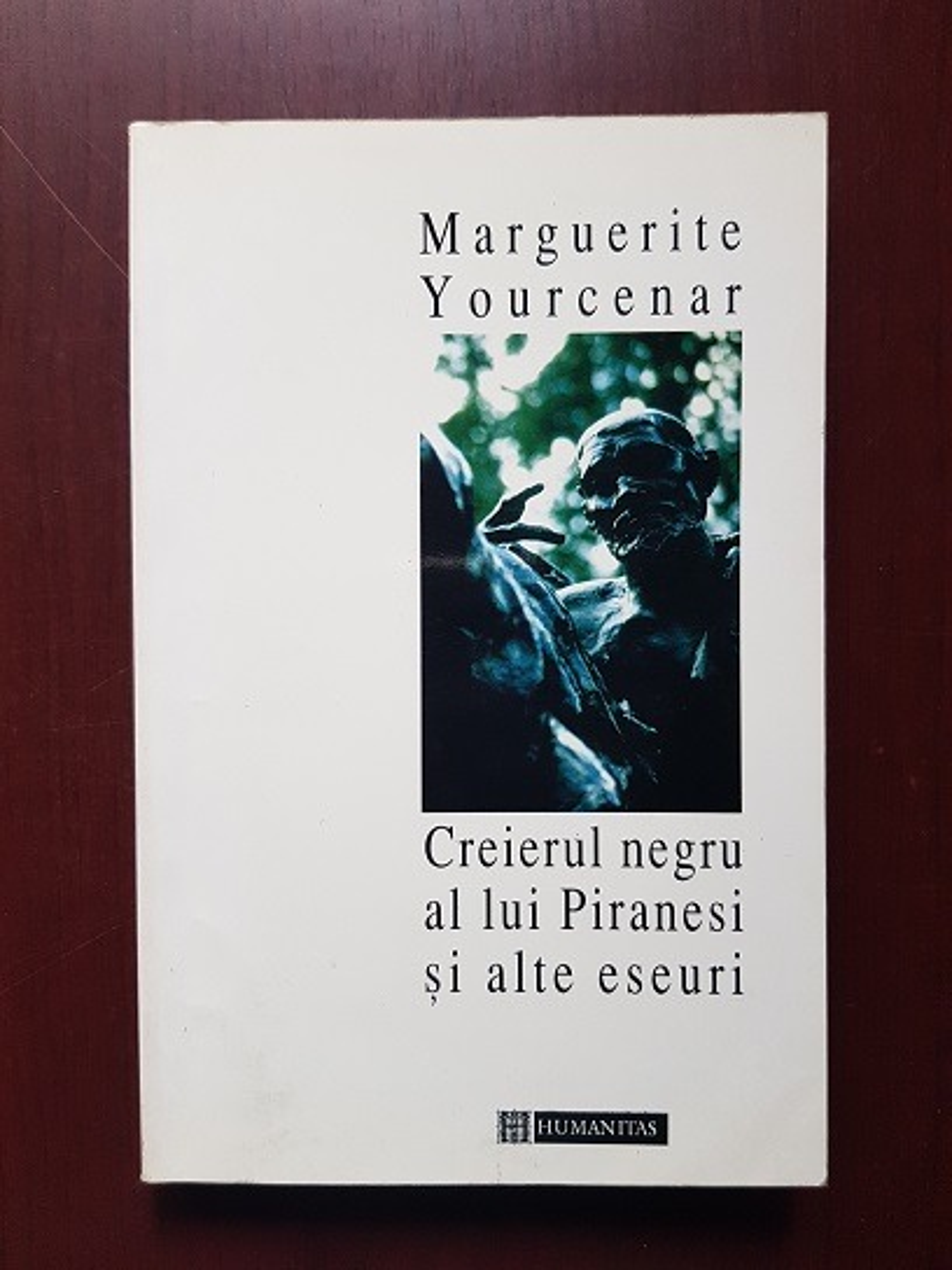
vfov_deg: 67.3
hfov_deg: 53.1
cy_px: 635
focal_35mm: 26
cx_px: 476
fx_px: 953
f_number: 1.7
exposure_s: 1/50
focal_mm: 4.3
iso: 200
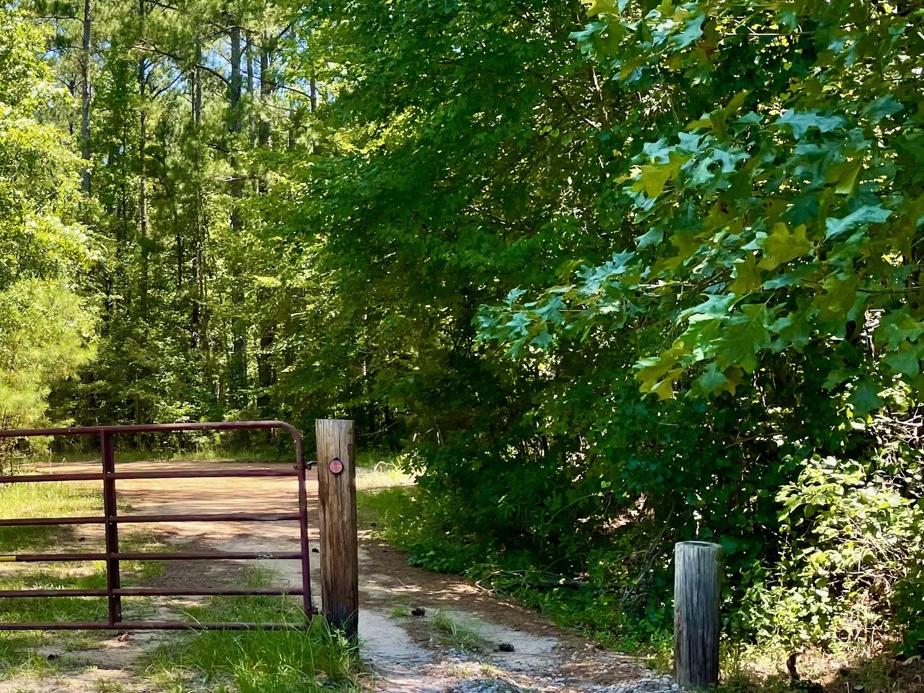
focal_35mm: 51
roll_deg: -0.5
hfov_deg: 34.9
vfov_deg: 28.5
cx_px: 61
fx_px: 1362
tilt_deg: +1.0
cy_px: 400
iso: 32
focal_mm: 4.2
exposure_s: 1/396
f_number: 1.6
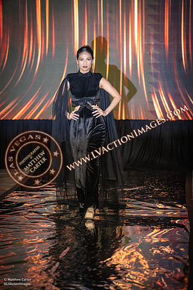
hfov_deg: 8.9
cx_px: 96
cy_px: 145
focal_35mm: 155
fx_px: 1246
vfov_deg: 13.2
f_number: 2.8
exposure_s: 1/200
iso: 1600
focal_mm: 155
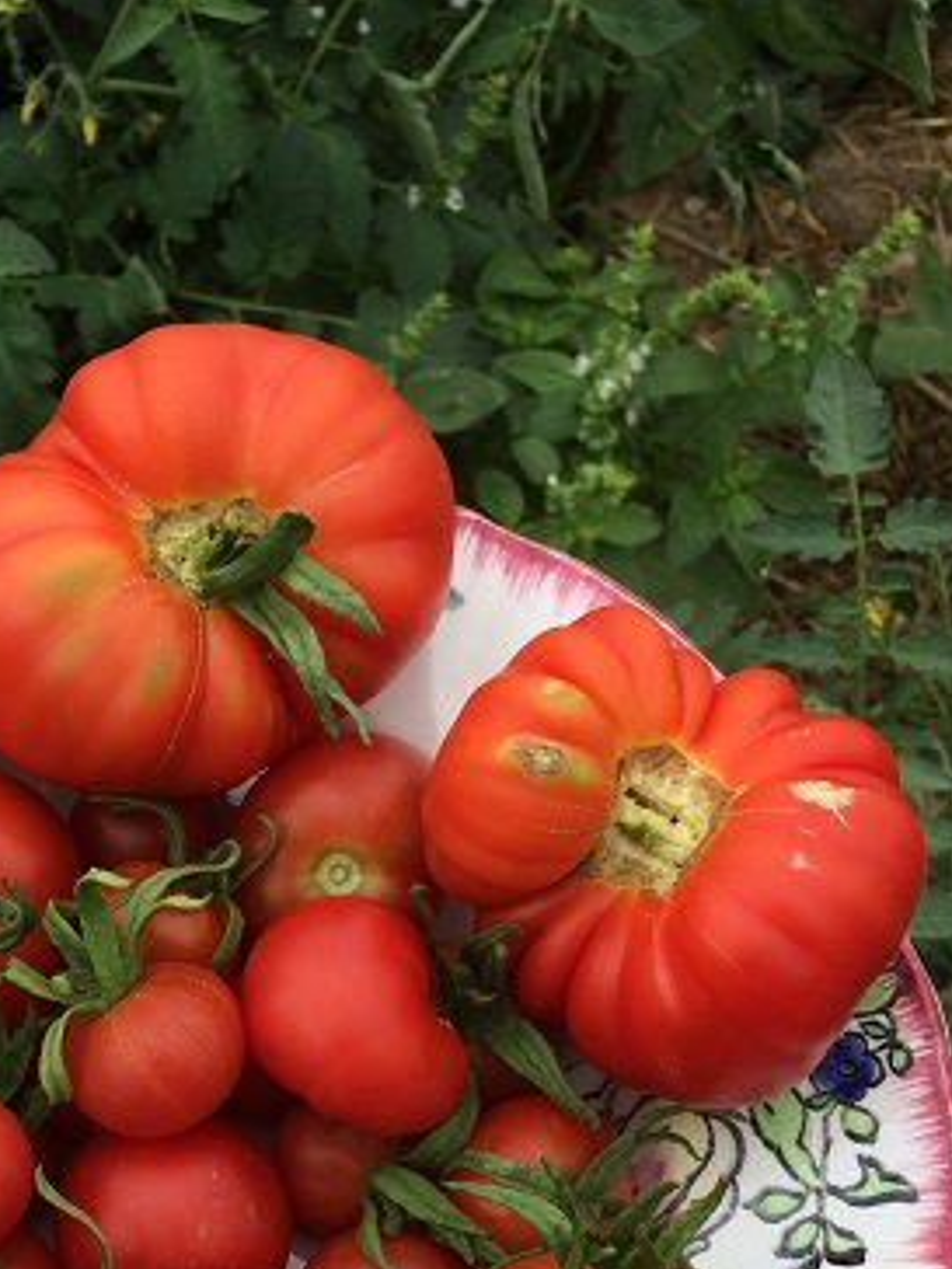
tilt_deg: -66.6
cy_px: 1023
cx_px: 119
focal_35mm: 52
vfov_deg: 35.6
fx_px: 1907
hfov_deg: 27.2
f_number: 2.2
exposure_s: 1/357
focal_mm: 4.15
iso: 32
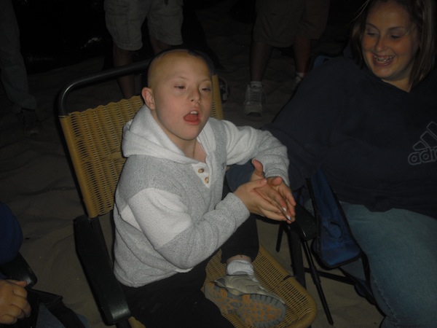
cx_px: 218
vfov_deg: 37.7
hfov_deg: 49.0
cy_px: 164
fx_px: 480
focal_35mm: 38
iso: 100
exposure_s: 1/60
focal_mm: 6.2
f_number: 2.8
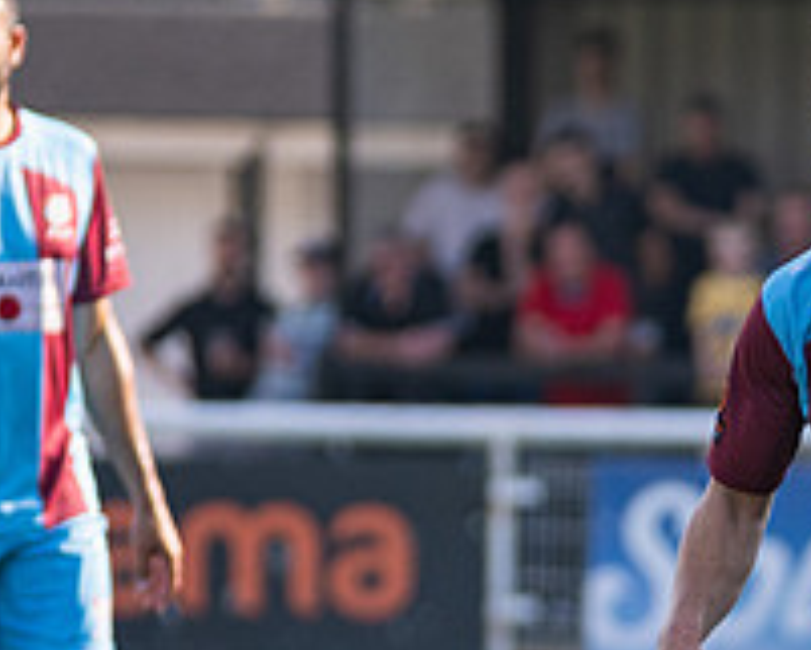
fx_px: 20364
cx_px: 924
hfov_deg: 2.3
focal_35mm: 848
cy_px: 587
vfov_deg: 1.8
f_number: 2.8
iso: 200
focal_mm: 170
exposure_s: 1/1250
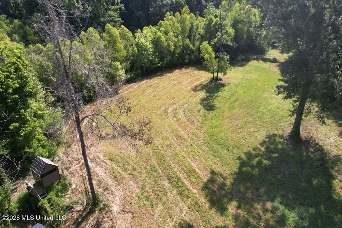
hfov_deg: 78.6
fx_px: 209
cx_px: 171
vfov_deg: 57.2
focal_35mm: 22
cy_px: 114
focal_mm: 8.4
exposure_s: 1/725
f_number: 2.8
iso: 100
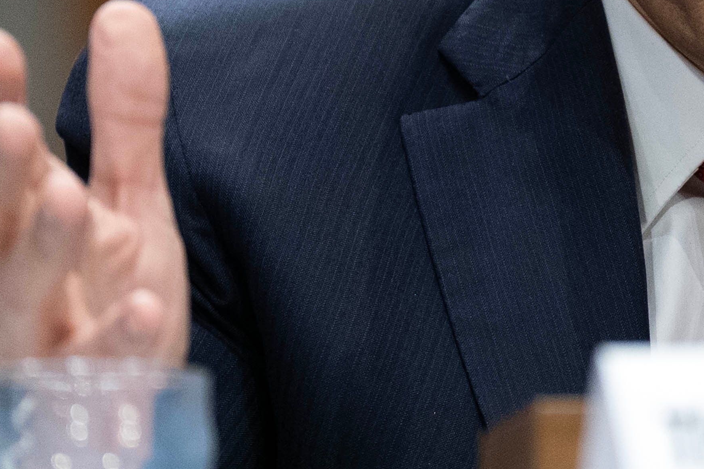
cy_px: -25
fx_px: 13354
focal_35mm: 683
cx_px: 1006
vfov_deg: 2.0
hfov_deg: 3.0
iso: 2500
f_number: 3.2
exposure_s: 1/320
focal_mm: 200
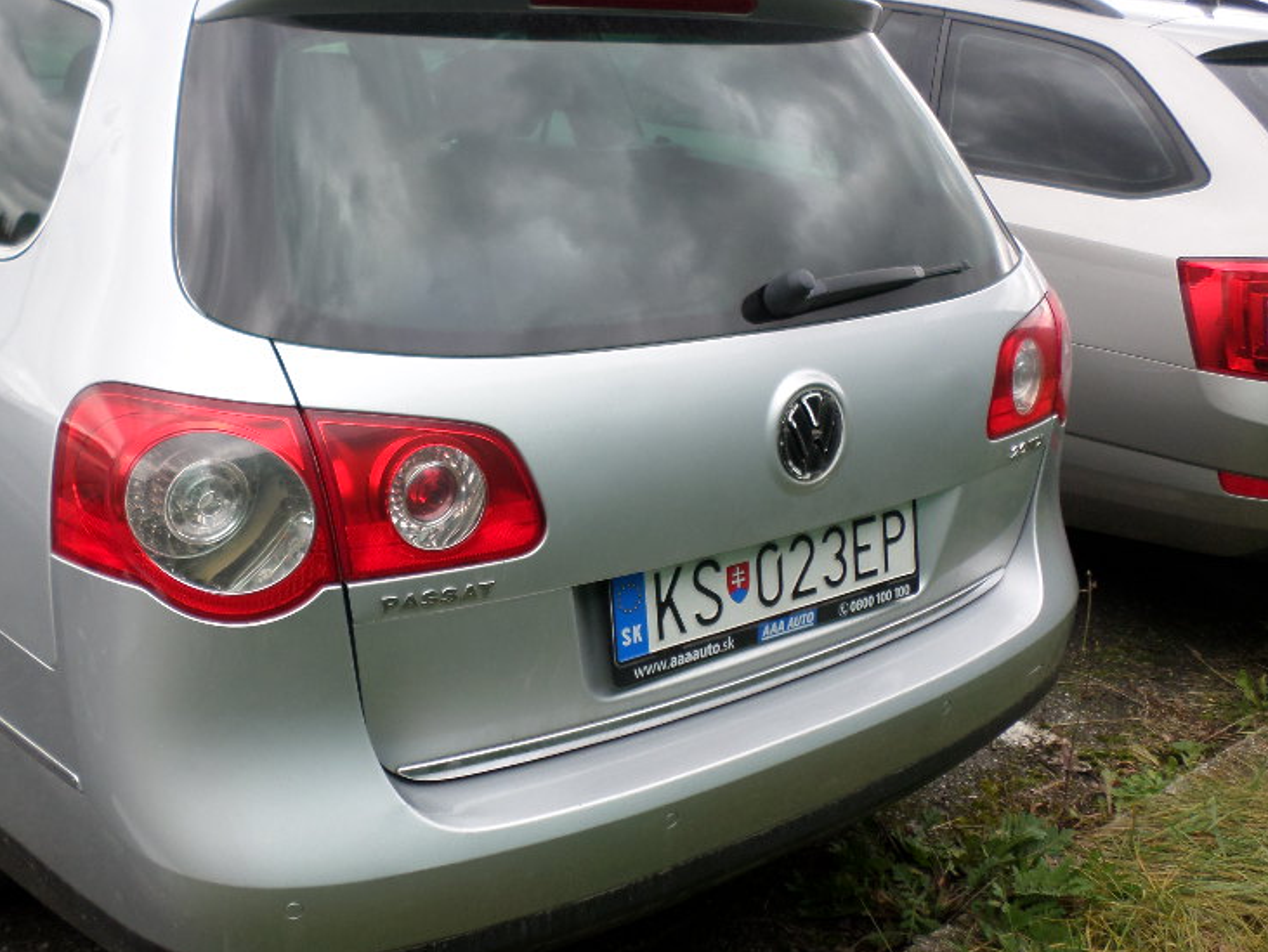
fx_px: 1283
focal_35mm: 35
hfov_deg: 52.2
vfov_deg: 40.7
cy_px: 428
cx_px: 496
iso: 80
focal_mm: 4.5
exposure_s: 1/125
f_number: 2.5
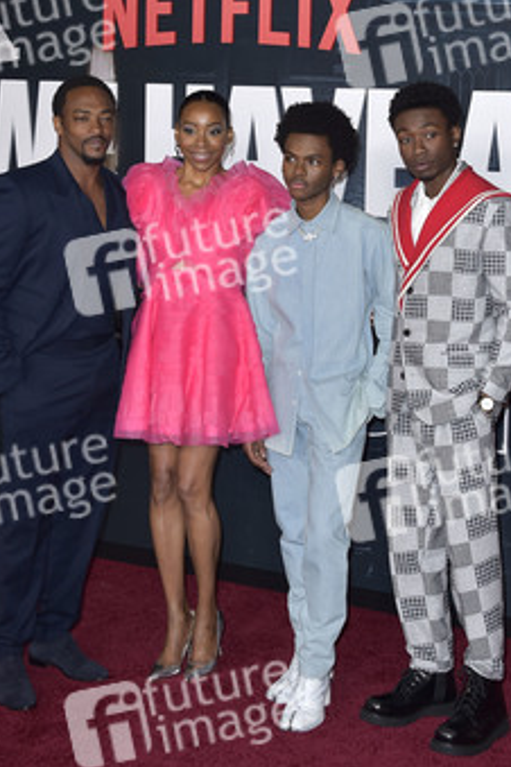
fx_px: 1256
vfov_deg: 33.9
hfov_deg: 23.0
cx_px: 248
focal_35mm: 59
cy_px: 376
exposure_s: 1/250
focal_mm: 50
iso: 640
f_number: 6.3
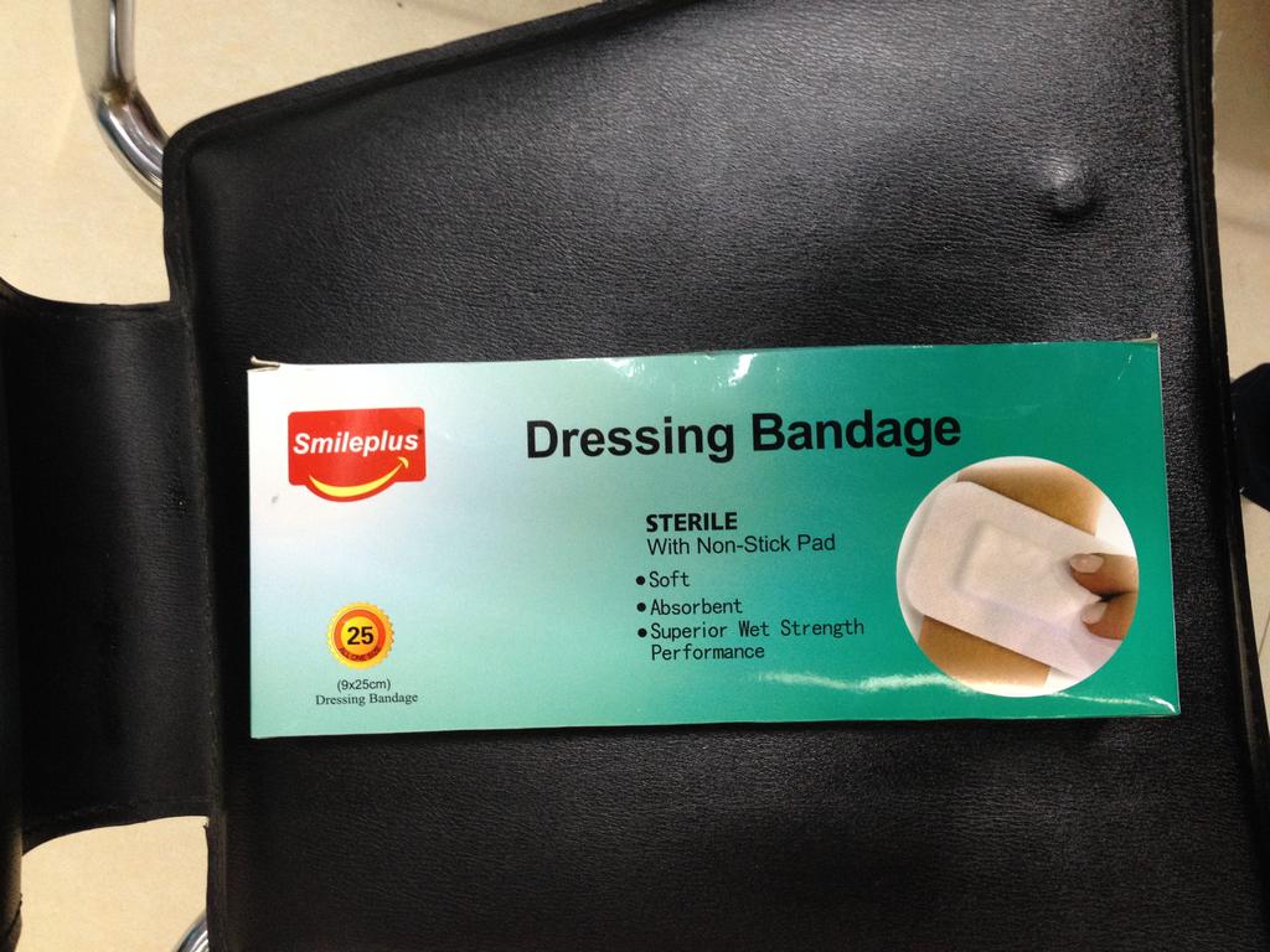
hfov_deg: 52.6
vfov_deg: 40.7
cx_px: 635
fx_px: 1284
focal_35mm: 35
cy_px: 476
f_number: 2.4
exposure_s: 1/20
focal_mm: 4.28
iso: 160
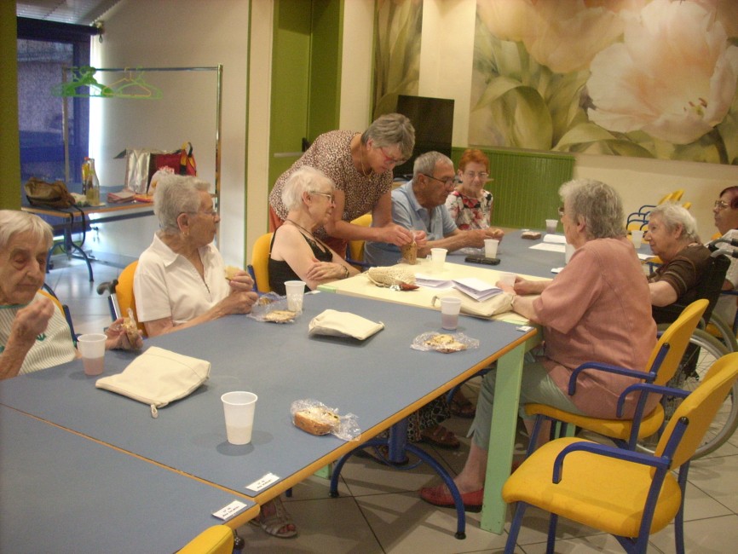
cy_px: 277
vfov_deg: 38.7
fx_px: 789
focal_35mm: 37
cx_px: 369
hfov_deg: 50.1
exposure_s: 1/30
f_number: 2.8
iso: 259
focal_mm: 6.2
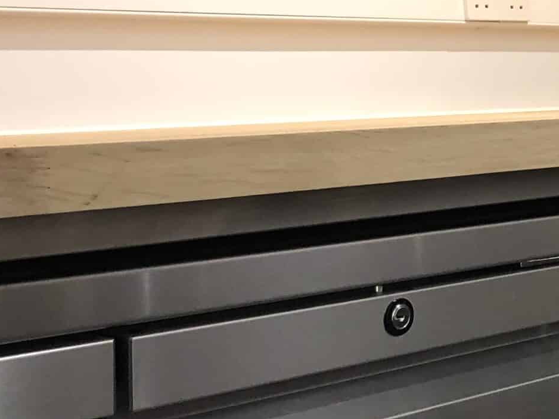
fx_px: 1388
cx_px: 617
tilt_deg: +2.2
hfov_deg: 21.6
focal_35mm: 86
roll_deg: +1.8
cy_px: 29
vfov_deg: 16.9
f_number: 1.8
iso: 100
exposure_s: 1/17
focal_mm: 3.99
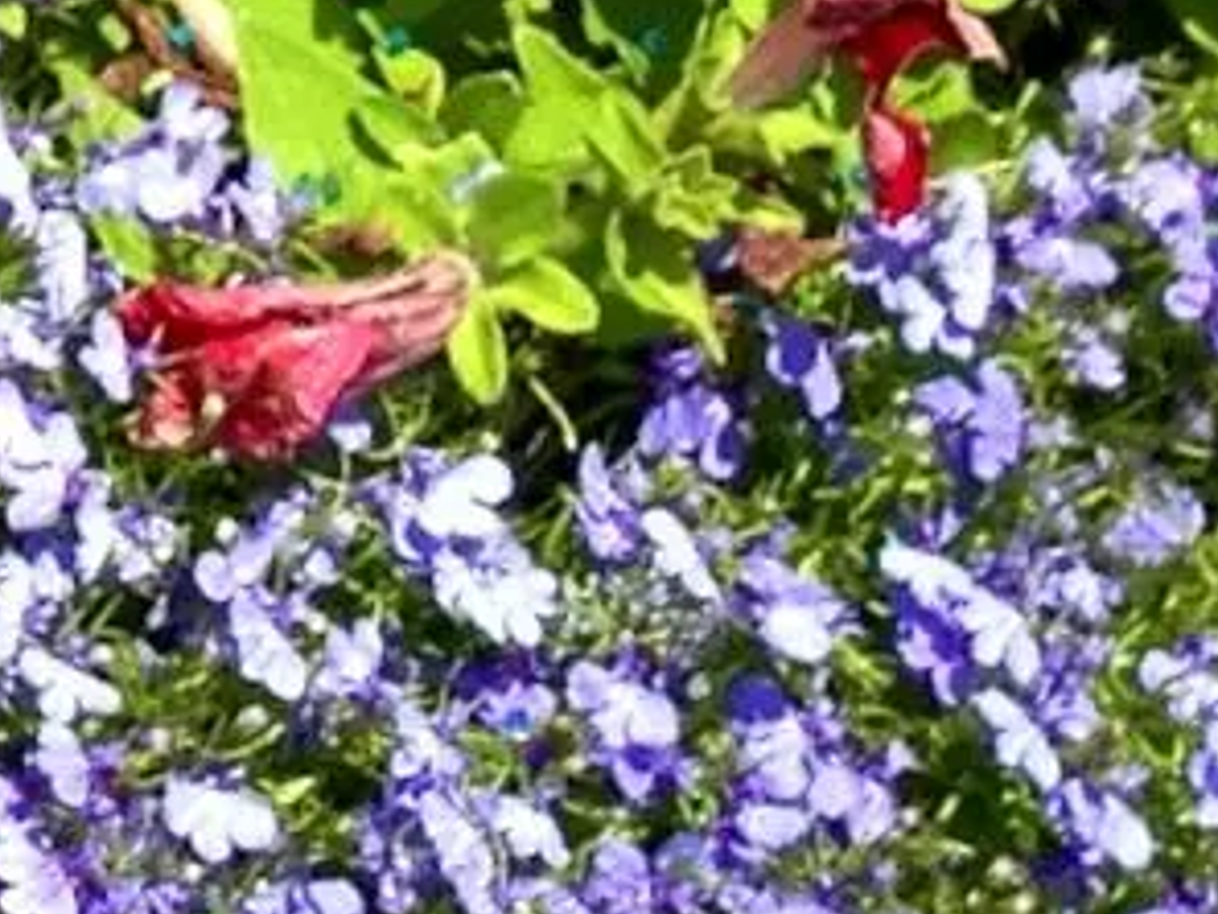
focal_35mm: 114
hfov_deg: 16.9
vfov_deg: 12.9
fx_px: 4011
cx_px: 8
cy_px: 173
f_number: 2.4
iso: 50
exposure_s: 1/1130
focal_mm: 4.13
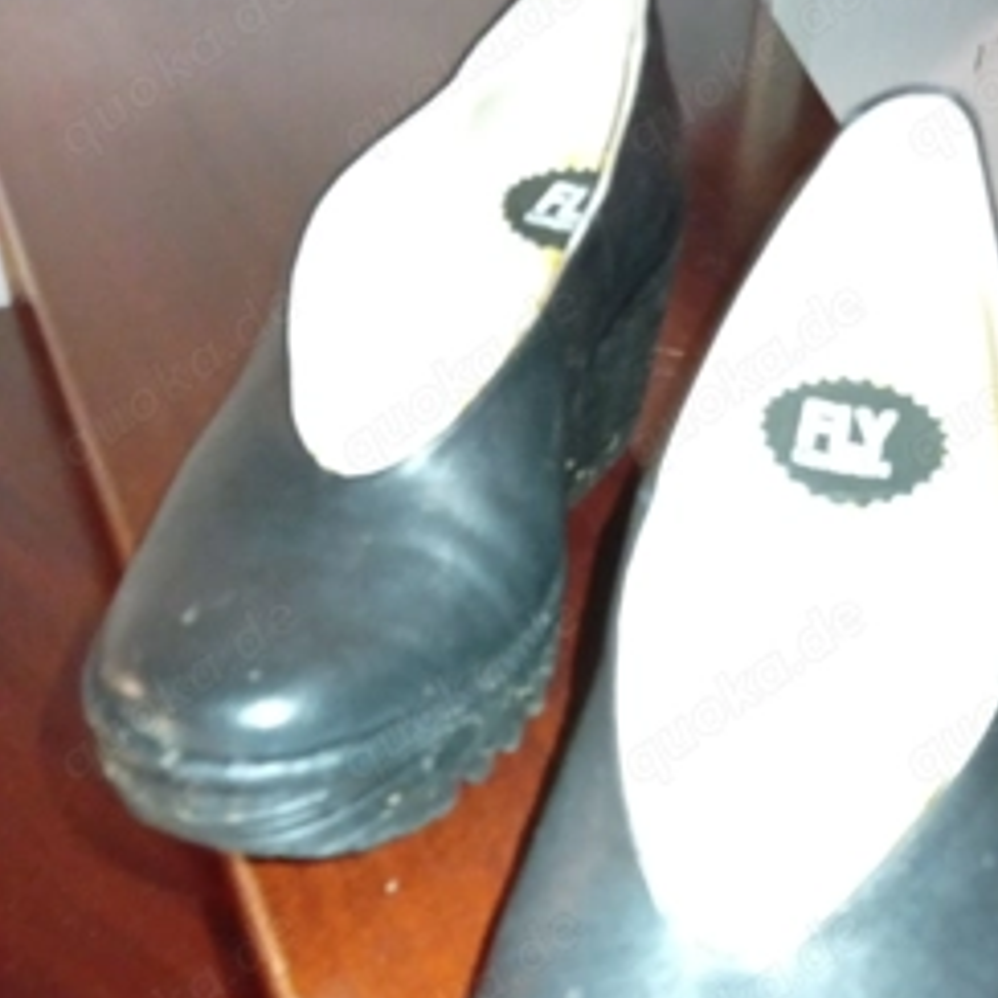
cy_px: 748
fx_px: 1272
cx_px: 609
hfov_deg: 42.6
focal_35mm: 39
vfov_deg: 41.6
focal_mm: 3.98
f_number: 1.8
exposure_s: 1/14.3
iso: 3400
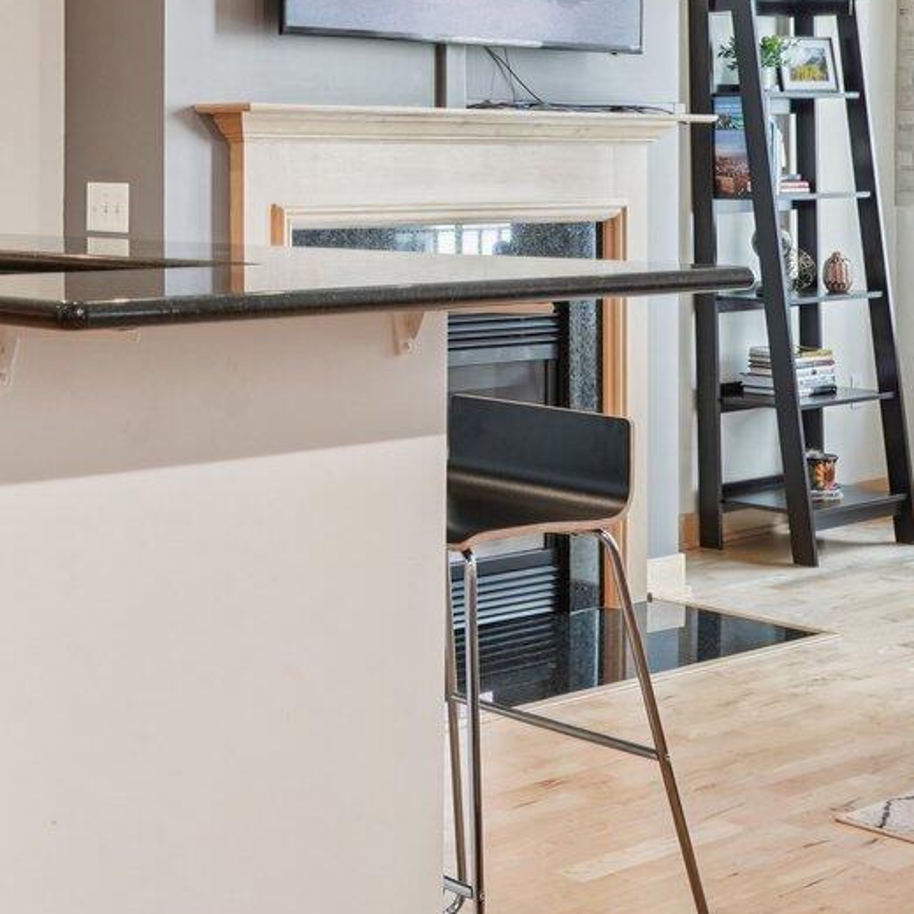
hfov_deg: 24.7
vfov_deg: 25.1
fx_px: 2001
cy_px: 136
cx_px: 28
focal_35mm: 67
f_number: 8
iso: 320
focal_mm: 20
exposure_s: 1/6
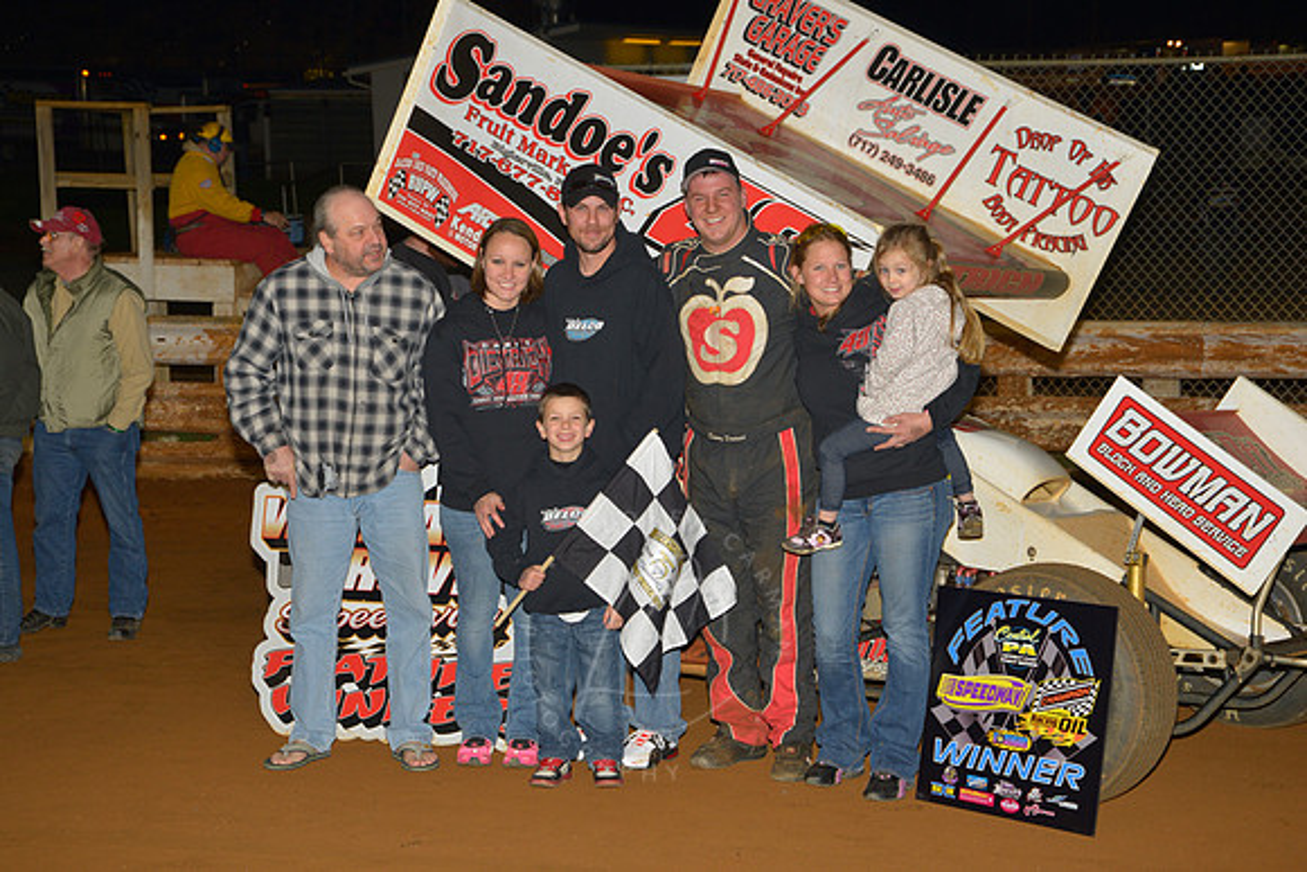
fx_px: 2542
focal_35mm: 70
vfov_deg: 19.5
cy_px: 436
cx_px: 654
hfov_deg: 28.8
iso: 500
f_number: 8
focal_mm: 70
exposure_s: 1/250
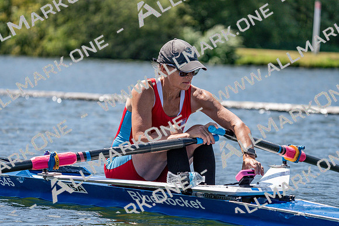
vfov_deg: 5.9
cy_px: 113
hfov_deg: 8.8
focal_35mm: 234
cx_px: 170
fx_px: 2204
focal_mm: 234
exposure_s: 1/2000
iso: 320
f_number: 5.6
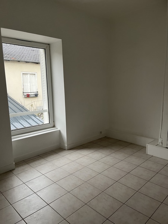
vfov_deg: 67.3
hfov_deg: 53.1
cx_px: 84
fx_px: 168
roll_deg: +2.1
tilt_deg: -9.6
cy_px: 112
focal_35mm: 26
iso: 200
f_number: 1.6
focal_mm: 5.1
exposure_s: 1/60
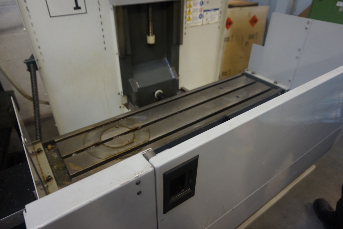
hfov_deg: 73.7
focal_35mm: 24
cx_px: 172
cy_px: 114
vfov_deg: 53.1
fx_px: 229
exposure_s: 1/60
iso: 800
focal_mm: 16
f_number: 4
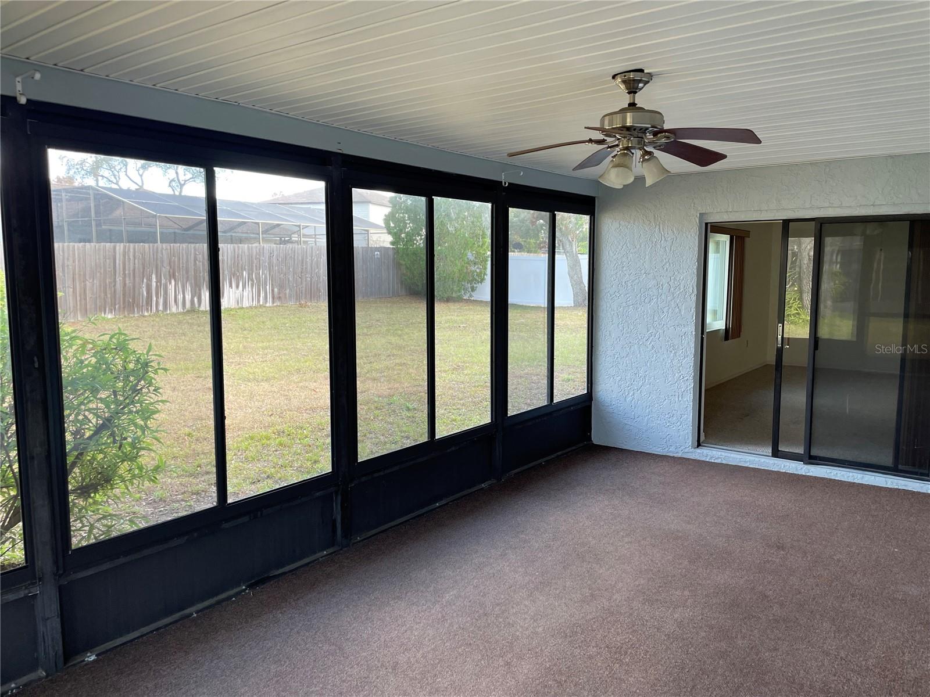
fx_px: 699
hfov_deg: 67.3
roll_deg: -0.8
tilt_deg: -5.4
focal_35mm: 26
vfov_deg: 53.1
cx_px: 465
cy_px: 348
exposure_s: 1/121
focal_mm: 4.2
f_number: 1.6
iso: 50
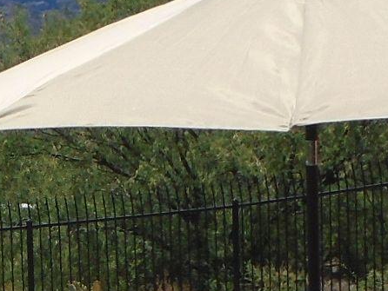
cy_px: 380
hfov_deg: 10.9
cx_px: 20
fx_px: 2019
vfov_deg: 8.1
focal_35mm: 180
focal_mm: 5.5
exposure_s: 1/250
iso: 100
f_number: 8.8
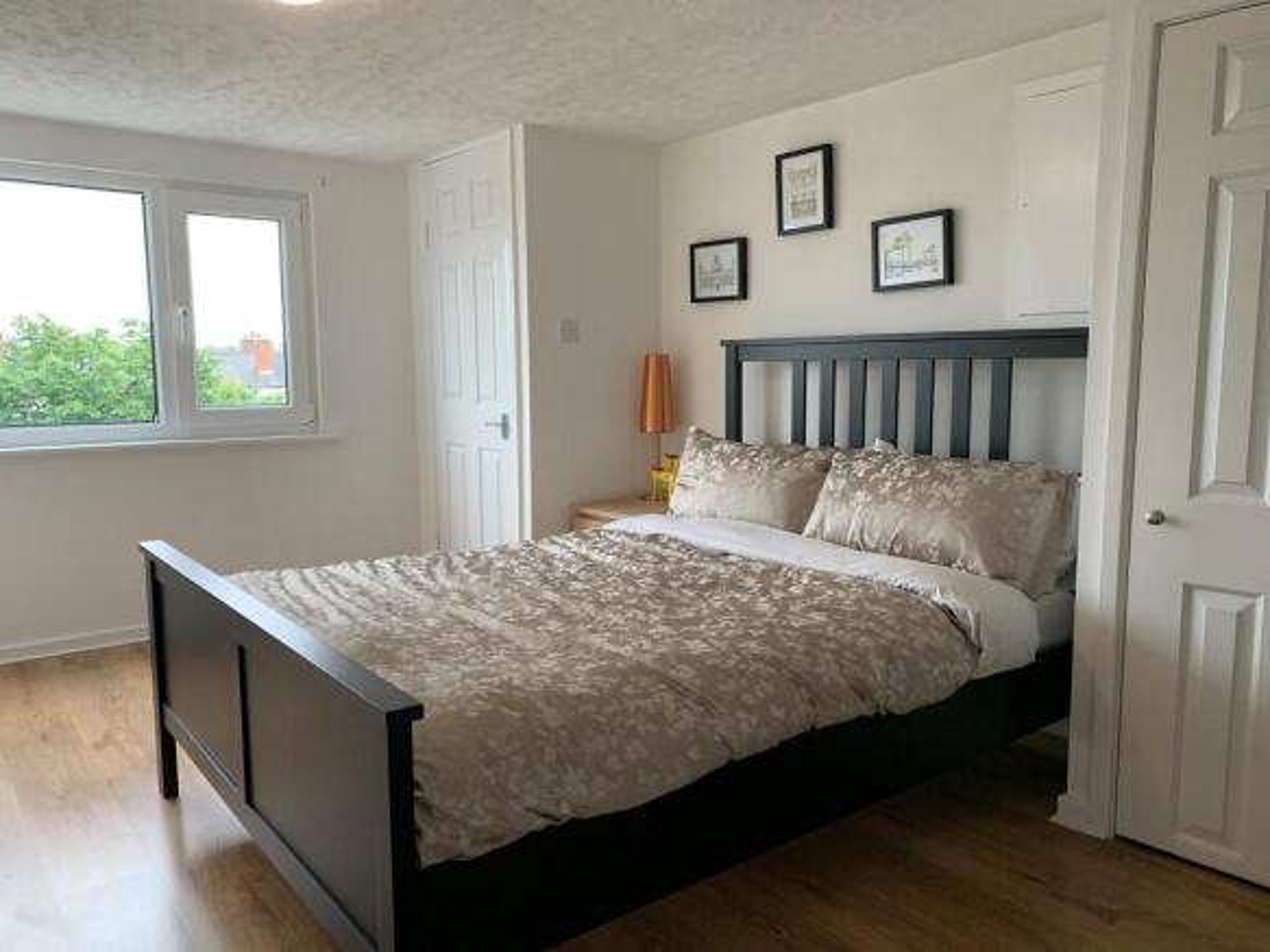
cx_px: 635
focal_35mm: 26
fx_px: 954
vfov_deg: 53.0
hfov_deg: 67.3
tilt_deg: -7.3
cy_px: 476
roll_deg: -0.5
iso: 100
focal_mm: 4.25
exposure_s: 1/92
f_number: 1.8
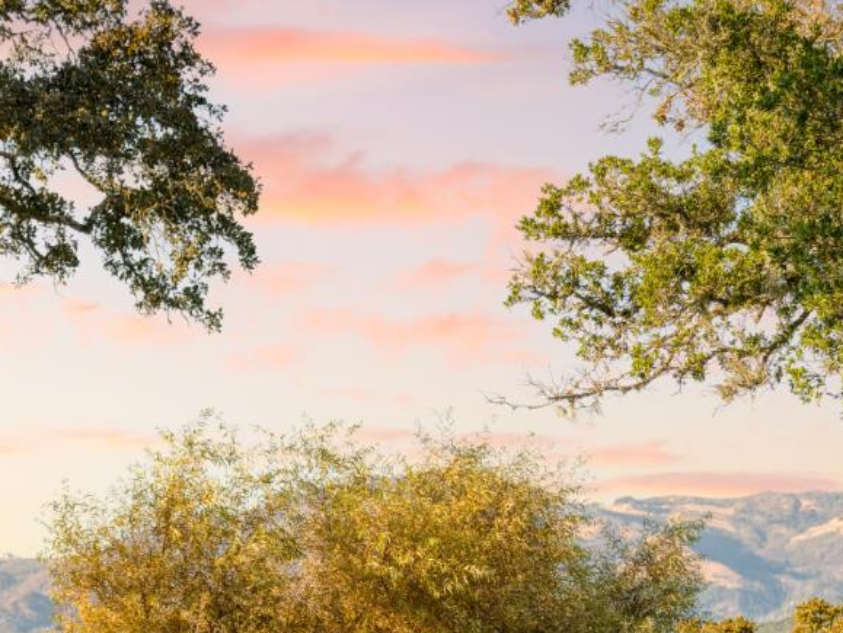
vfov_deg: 12.5
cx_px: 524
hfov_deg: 16.8
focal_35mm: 117
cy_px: 680
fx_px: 2851
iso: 200
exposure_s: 1/320
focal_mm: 47
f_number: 2.8
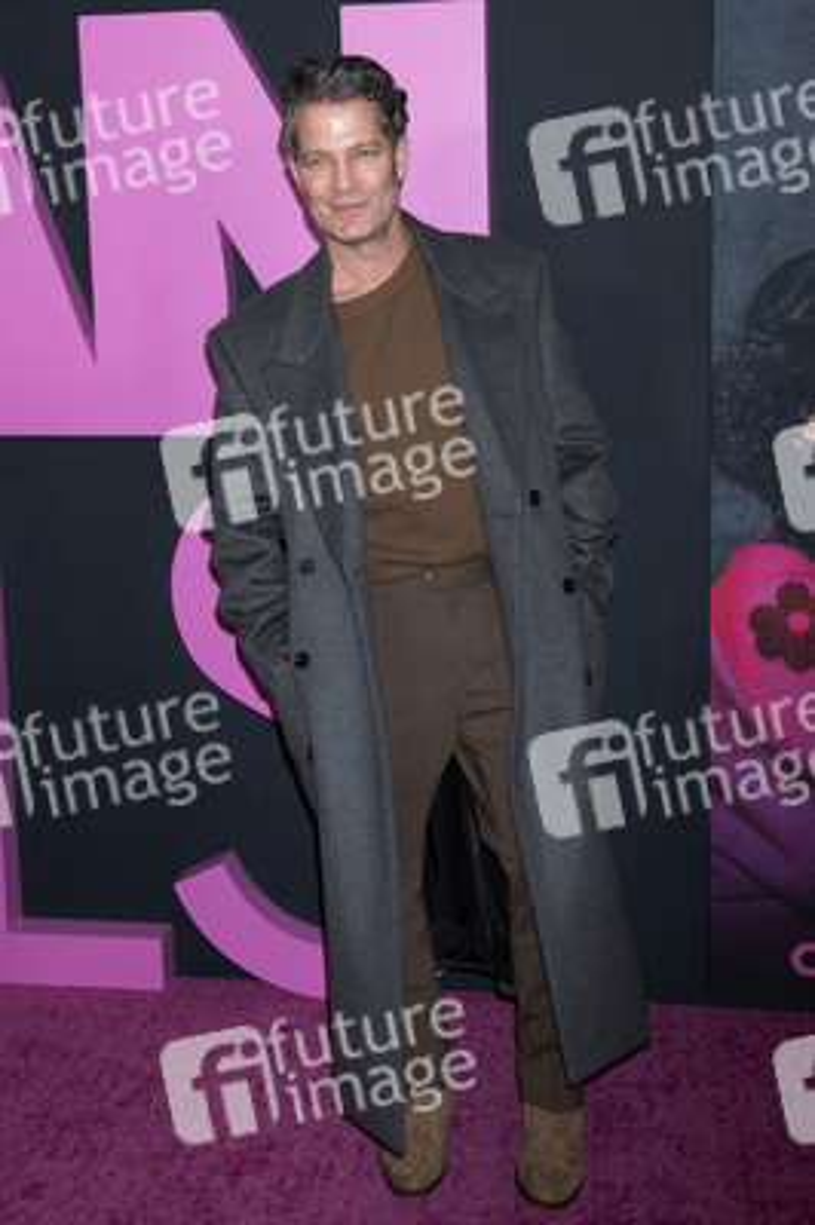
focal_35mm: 38
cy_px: 612
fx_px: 1293
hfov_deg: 35.0
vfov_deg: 50.7
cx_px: 408
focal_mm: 38
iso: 400
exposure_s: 1/160
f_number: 7.1
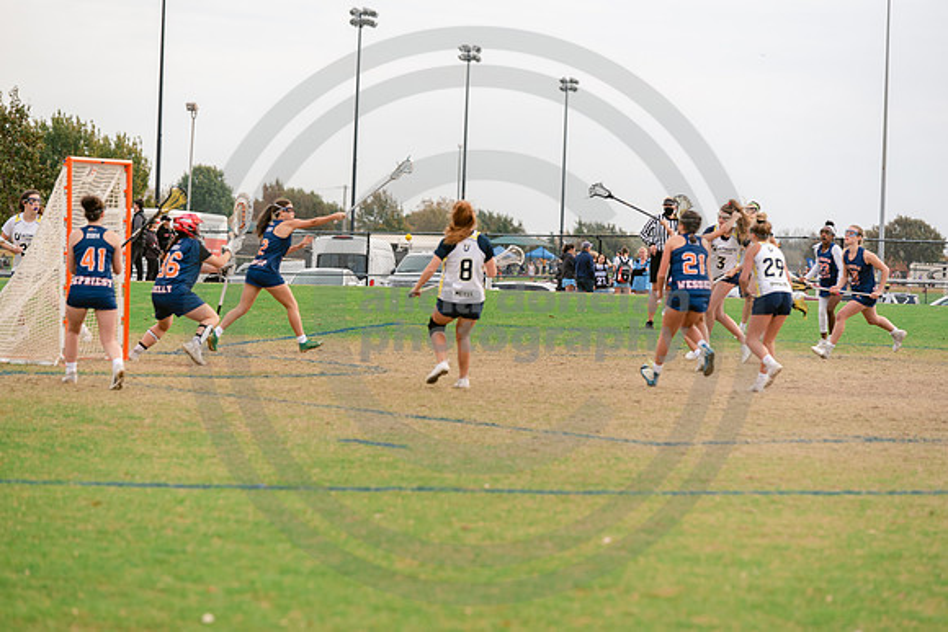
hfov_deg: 14.2
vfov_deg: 9.5
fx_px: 3819
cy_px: 316
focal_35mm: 145
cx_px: 474
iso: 250
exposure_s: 1/1250
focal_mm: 145
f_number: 3.5
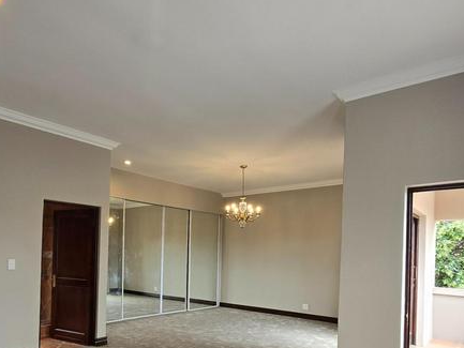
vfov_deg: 54.9
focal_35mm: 24
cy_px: 248
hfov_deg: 71.1
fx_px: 322
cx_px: 195
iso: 80
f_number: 2.2
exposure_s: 1/100
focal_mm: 2.2
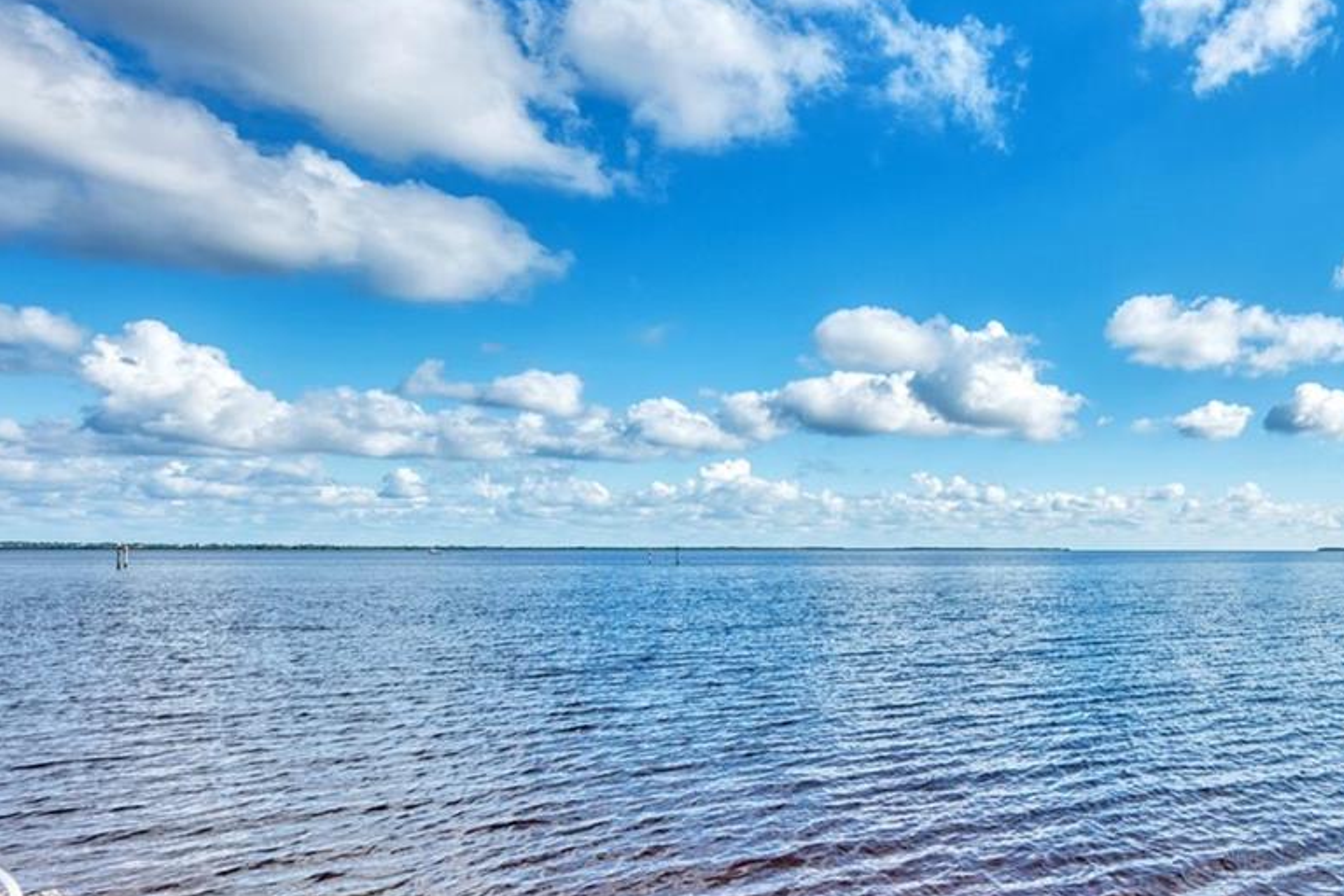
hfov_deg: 60.9
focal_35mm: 25
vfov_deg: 51.1
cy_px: 521
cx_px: 1200
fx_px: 933
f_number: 7.1
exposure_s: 1/160
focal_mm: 12
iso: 125
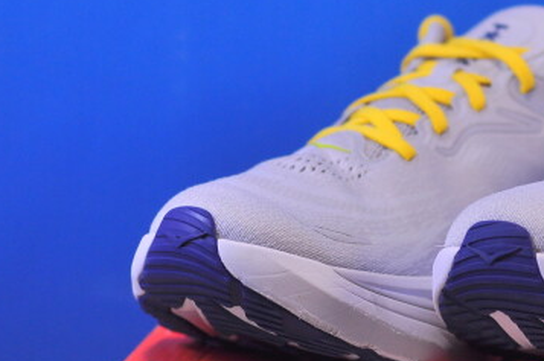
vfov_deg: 8.1
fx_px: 2535
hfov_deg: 12.1
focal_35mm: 168
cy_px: 42
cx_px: 590
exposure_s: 1/320
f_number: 2.8
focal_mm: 50
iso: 250
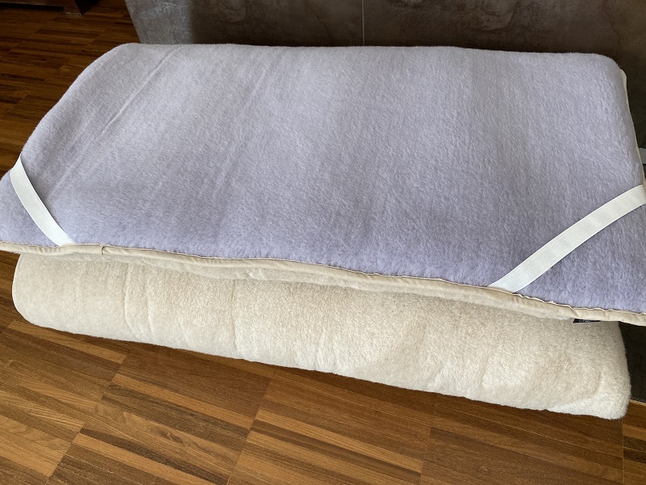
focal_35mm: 26
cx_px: 323
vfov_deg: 53.1
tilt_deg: -49.7
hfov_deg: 67.3
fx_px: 485
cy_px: 242
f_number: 1.8
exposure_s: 1/121
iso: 125
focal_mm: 4.25
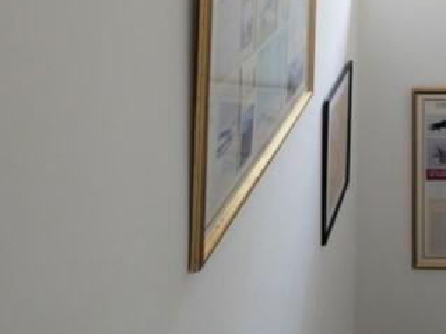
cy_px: -149
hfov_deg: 36.2
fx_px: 580
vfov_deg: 25.4
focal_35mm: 45
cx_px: 481
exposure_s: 1/125
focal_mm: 7
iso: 200
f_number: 4
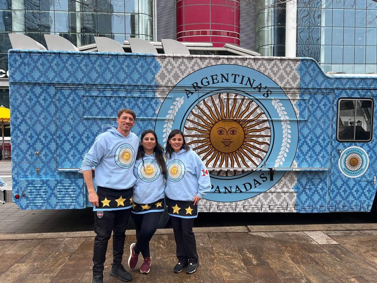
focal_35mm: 27
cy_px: 145
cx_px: 192
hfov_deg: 65.3
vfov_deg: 51.4
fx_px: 294
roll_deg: +0.6
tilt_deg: -2.8
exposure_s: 1/700
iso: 50
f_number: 1.5
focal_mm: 5.7
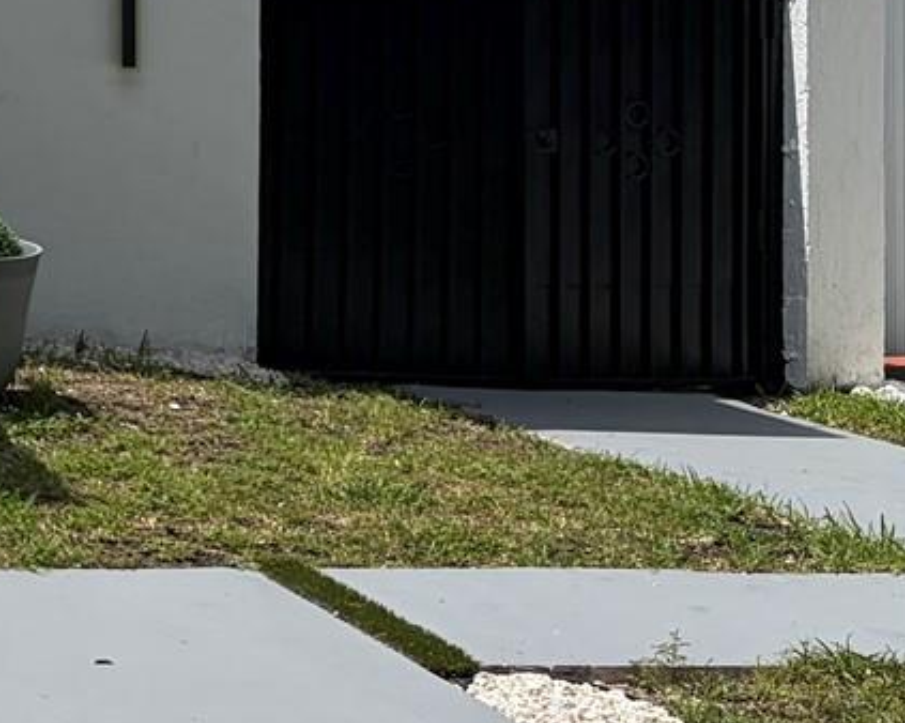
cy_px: -116
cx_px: -751
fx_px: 2570
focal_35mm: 96
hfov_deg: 16.5
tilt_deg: +2.5
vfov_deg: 15.5
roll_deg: -0.6
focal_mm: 5.96
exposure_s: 1/6993
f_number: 1.6
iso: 50
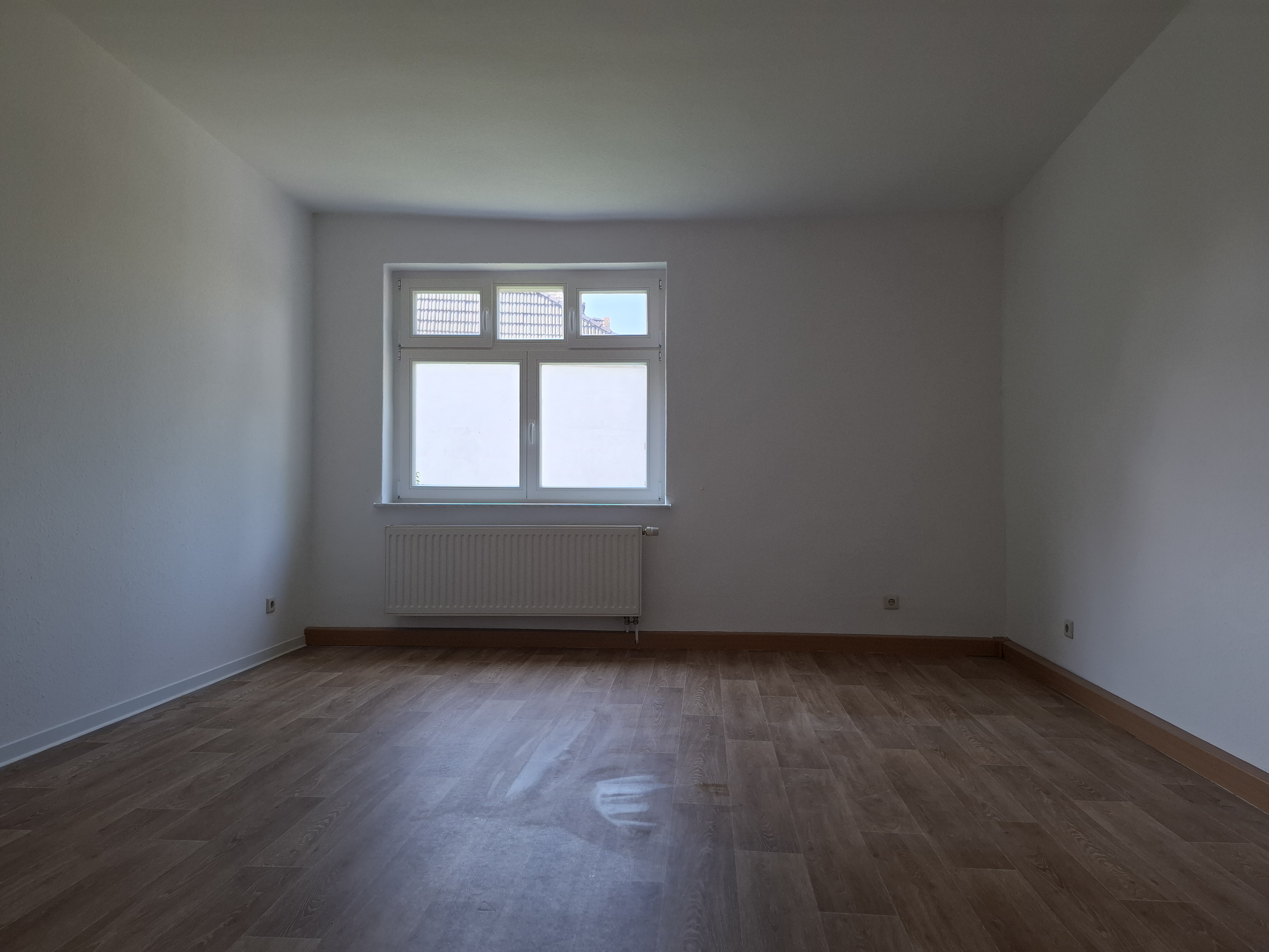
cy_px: 476
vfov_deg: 58.9
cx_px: 634
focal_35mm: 23
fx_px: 843
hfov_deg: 73.9
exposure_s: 1/135
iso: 50
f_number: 1.8
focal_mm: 5.54
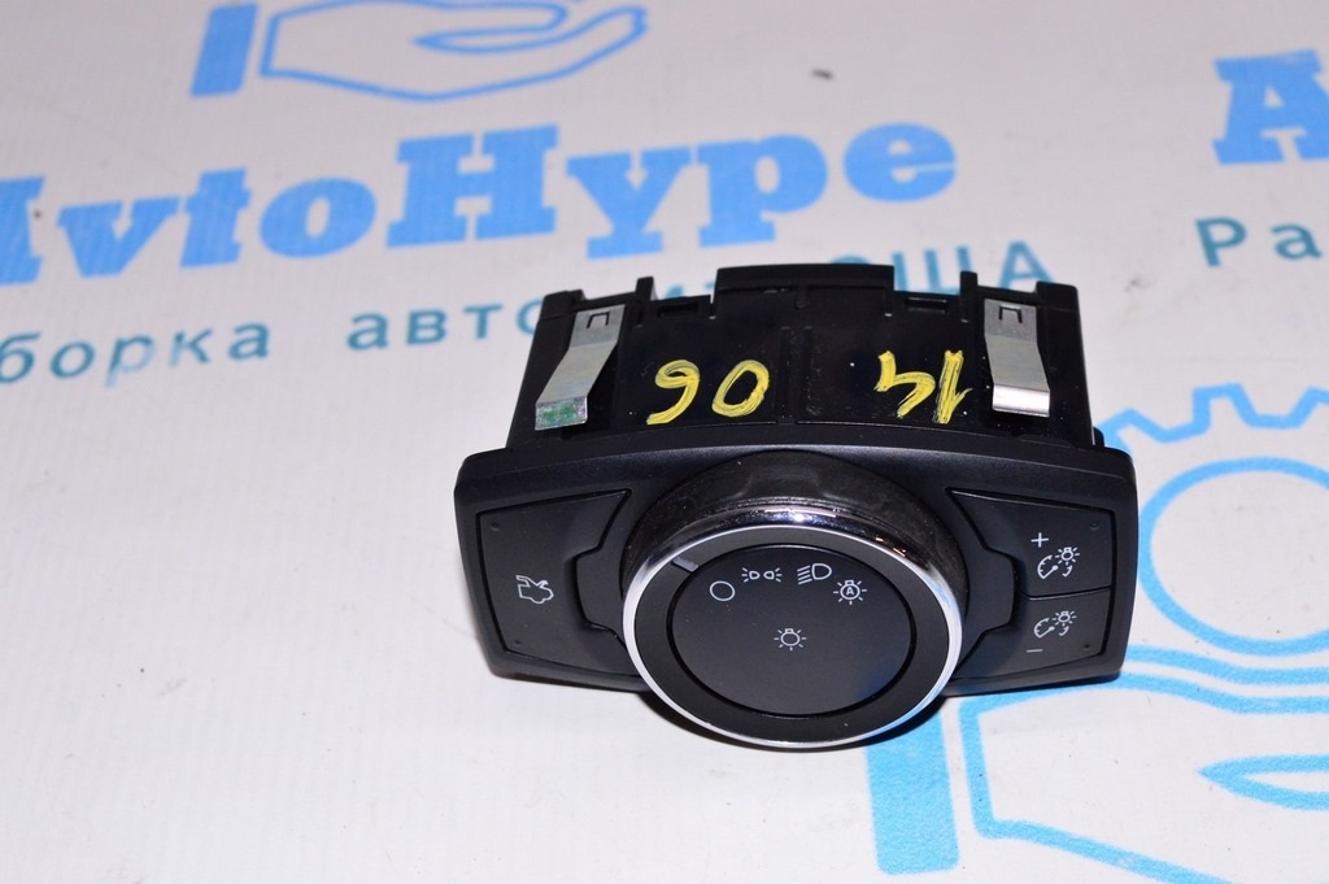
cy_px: 442
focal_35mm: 54
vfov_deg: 25.0
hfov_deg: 36.9
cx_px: 664
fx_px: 1992
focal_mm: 36
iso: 1600
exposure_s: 1/200
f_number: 8
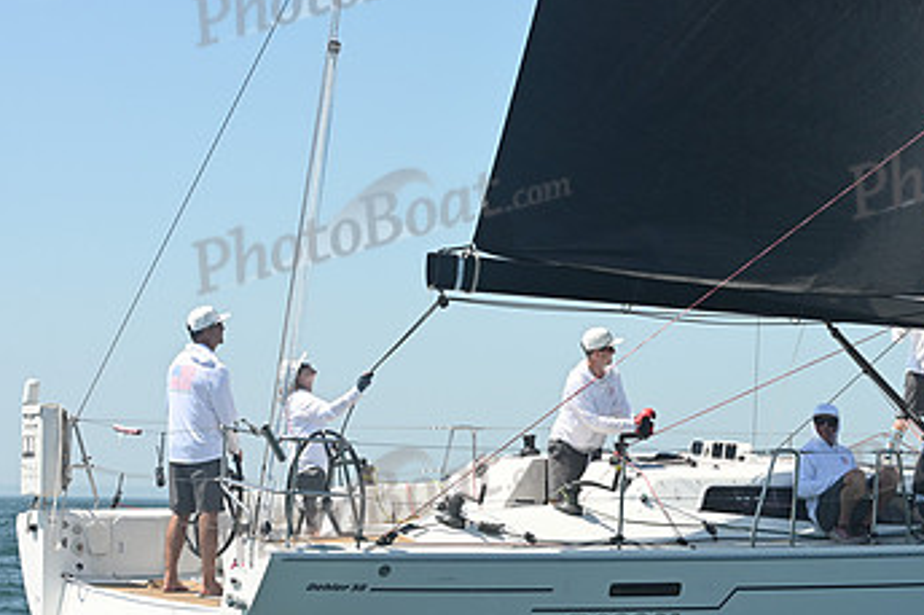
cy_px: 326
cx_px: 712
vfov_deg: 11.6
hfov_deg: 17.2
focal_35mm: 118
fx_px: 3027
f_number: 7.1
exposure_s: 1/1000
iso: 320
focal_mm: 70
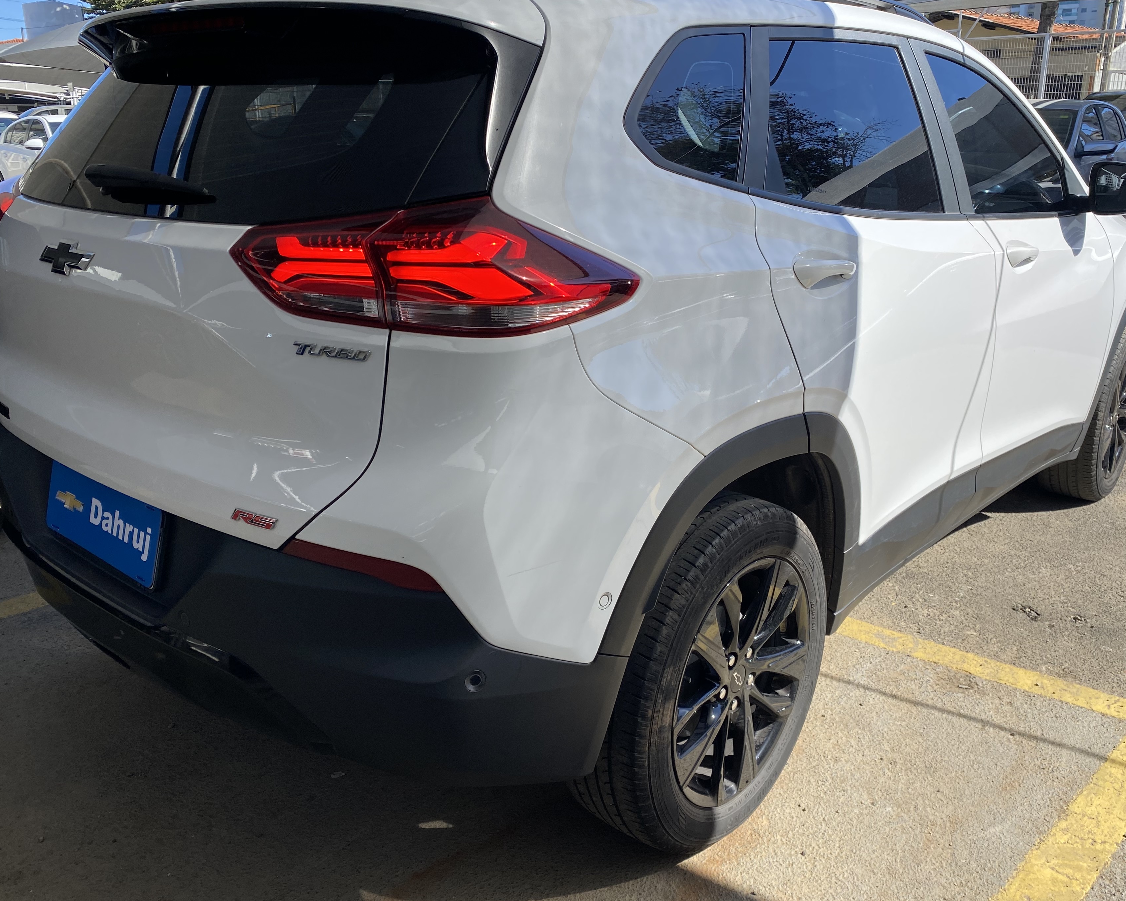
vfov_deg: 48.5
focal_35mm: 30
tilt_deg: -15.6
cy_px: 430
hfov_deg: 58.8
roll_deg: -0.2
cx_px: 563
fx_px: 1000
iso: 32
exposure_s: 1/1218
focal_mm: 4.25
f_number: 1.8
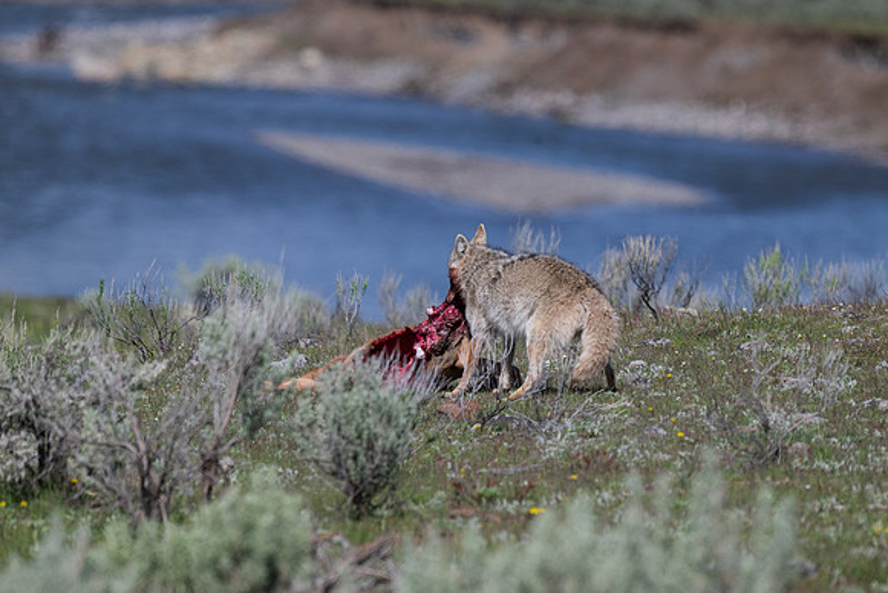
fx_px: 14803
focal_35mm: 600
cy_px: 296
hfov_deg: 3.4
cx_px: 444
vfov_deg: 2.3
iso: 320
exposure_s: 1/1250
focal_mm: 600
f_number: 8
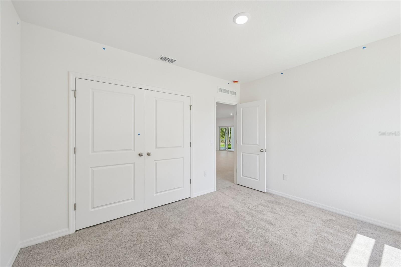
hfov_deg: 104.3
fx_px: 156
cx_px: 200
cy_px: 134
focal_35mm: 14
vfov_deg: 81.2
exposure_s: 1/100
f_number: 8
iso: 400
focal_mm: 14
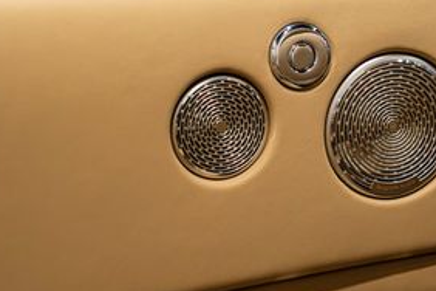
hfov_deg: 8.6
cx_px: 301
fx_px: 2882
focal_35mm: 238
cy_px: 157
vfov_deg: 5.8
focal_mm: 105
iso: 1250
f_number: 4
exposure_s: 1/80
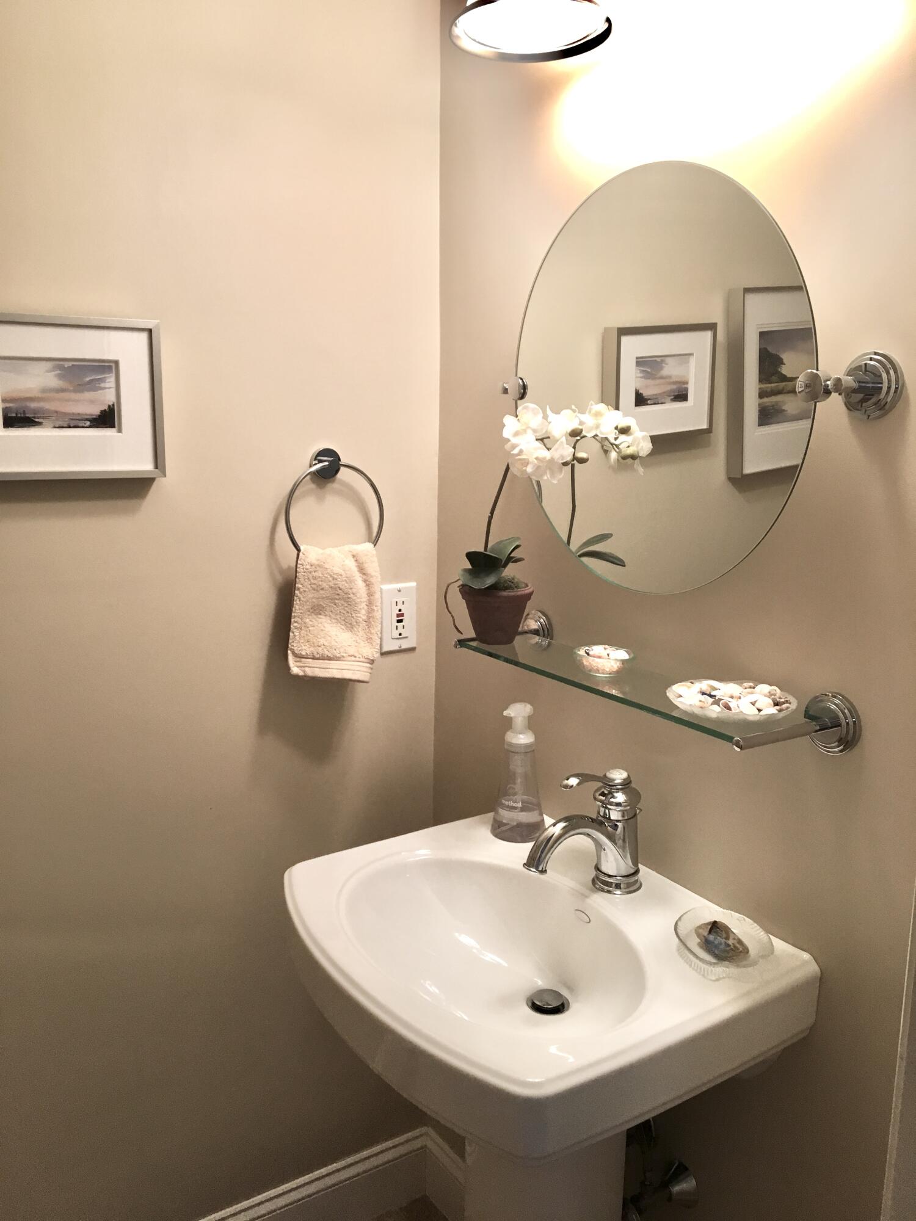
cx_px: 458
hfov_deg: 48.2
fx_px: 1023
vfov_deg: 61.7
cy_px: 610
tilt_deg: -10.3
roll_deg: -0.3
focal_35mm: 29
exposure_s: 1/30
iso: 40
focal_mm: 4.15
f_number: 2.2
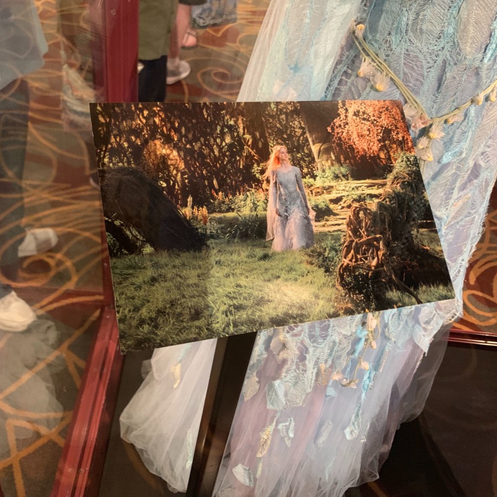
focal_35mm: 31
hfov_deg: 52.4
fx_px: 504
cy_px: 247
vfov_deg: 52.5
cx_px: 224
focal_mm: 4.25
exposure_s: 1/30
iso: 400
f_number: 1.8
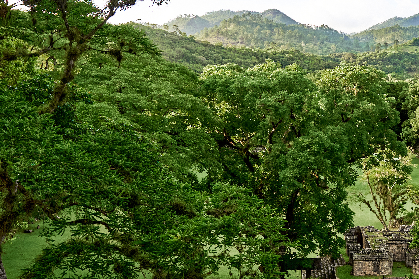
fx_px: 663
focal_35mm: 57
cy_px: 172
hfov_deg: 33.8
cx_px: 345
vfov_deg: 23.7
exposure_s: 1/1600
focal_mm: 24
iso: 1000
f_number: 4
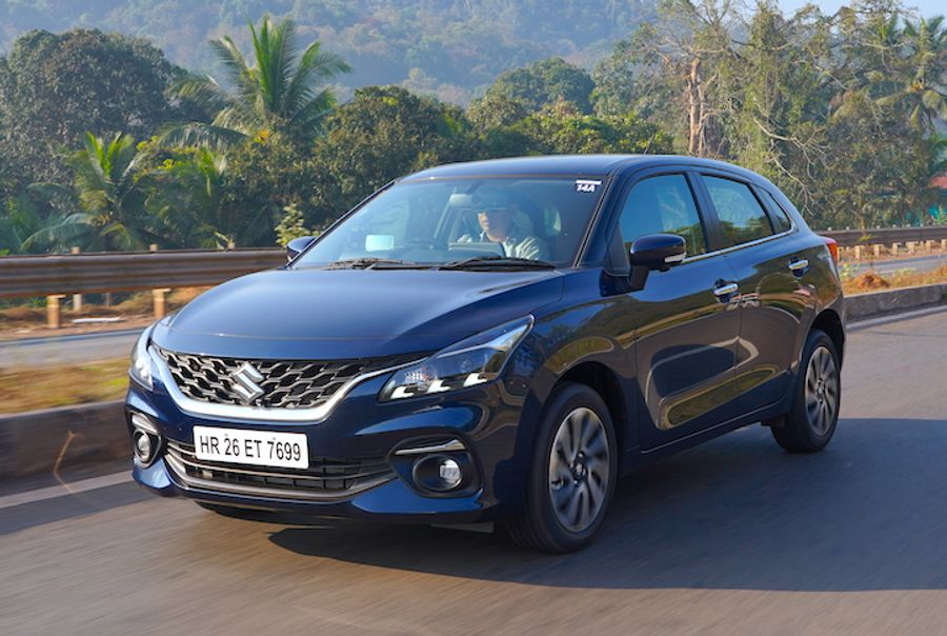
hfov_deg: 49.5
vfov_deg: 34.4
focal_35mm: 39
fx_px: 1028
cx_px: 474
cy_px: 318
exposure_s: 1/160
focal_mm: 39
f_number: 8
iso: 100
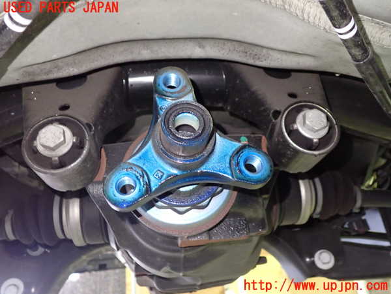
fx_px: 339
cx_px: 196
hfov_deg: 60.0
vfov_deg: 46.8
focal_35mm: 30
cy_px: 147
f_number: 2.3
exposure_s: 1/15
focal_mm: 5.4
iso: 800
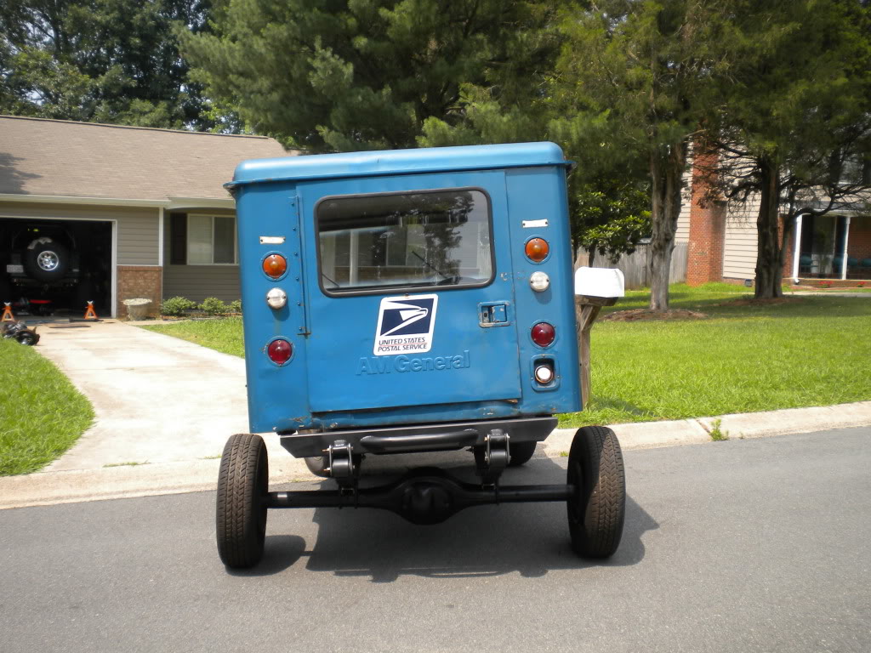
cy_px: 326
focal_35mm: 41
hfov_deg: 45.8
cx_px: 436
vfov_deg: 35.1
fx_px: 1032
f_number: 4.9
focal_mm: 7.4
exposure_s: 1/267
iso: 80
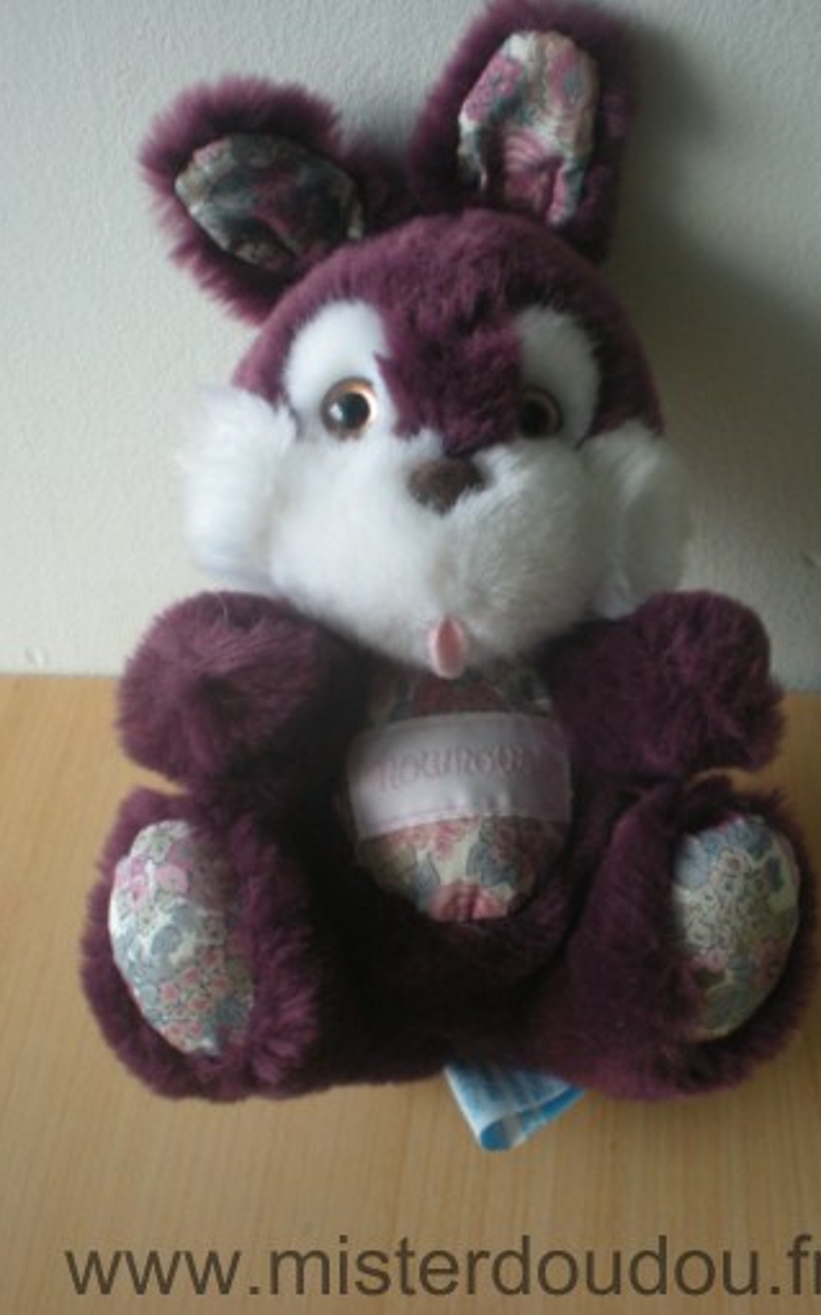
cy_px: 648
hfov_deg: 31.2
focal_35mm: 41
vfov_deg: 48.2
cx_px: 448
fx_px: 1469
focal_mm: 6.3
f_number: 3.1
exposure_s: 1/17.1
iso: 200
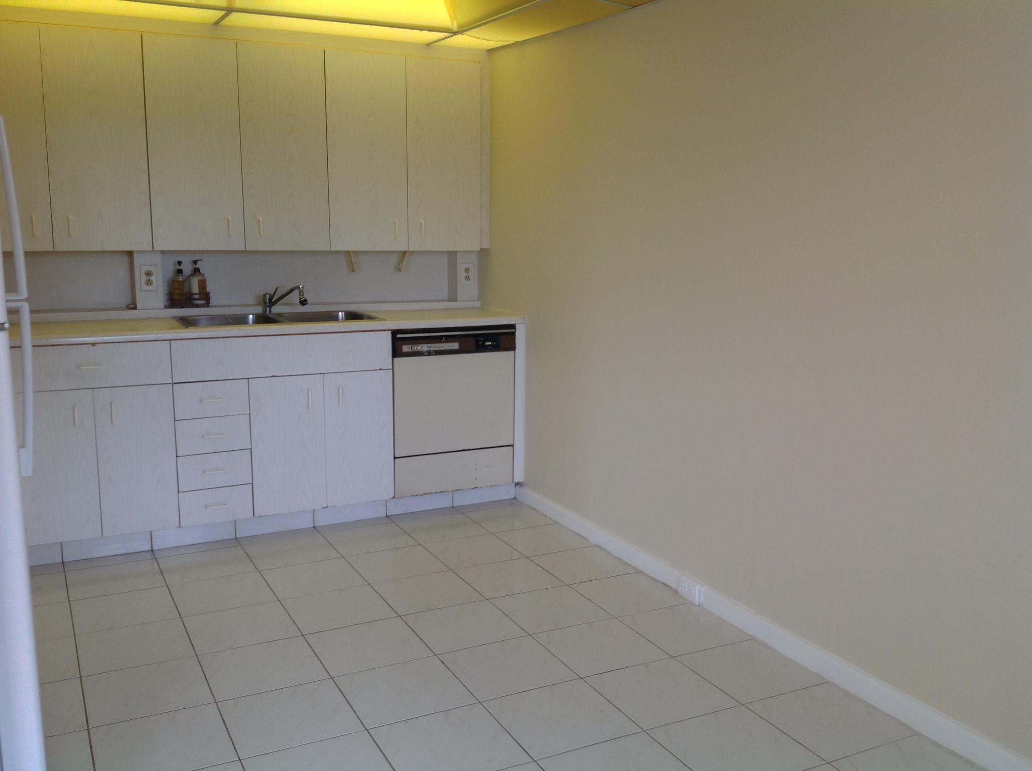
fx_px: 1042
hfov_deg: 52.7
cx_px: 516
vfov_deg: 40.6
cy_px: 386
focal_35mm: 35
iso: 50
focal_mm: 4.28
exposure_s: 1/24
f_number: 2.4
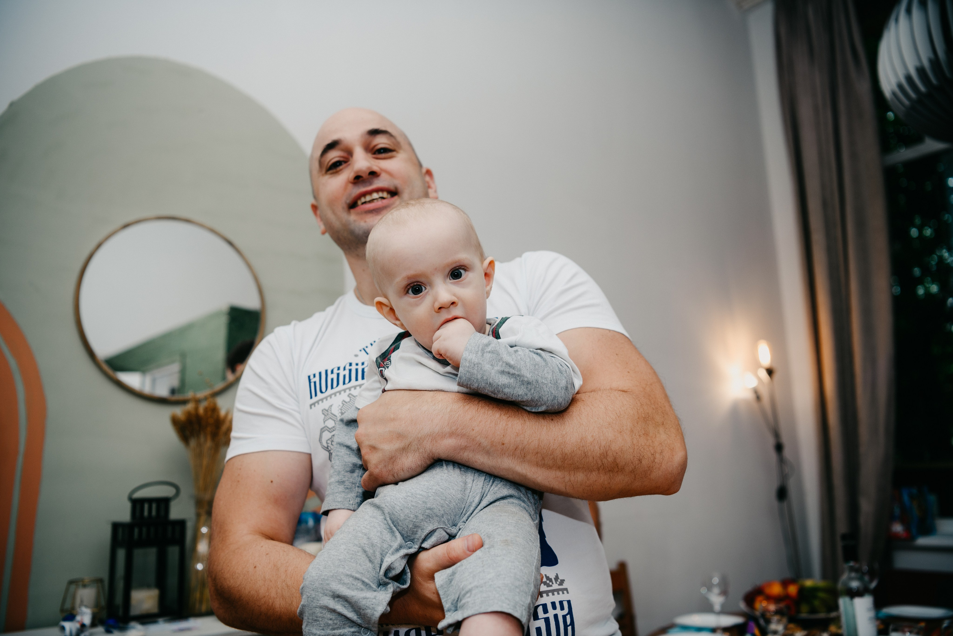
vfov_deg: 42.3
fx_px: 821
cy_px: 318
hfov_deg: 60.3
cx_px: 476
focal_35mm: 31
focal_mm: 31
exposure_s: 1/160
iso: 160
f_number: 3.2
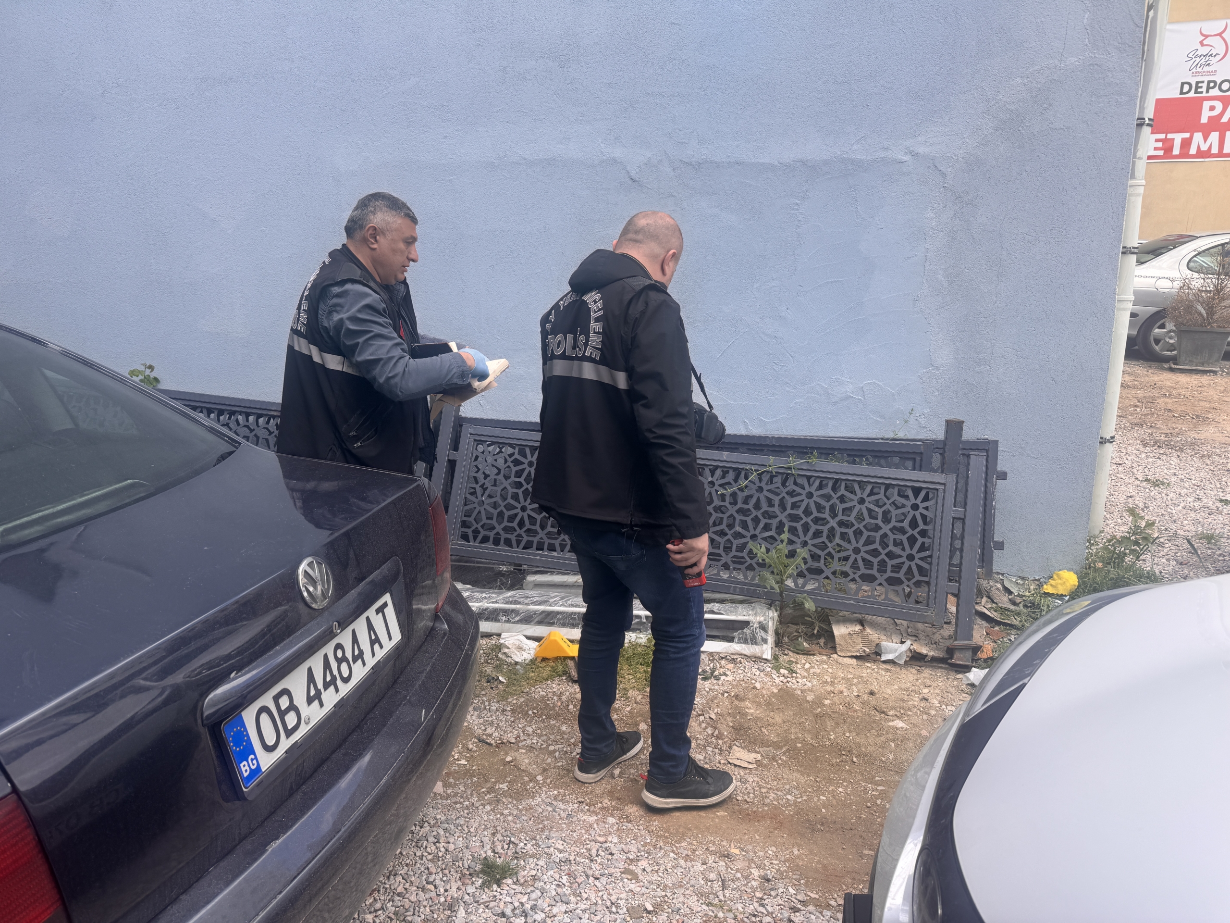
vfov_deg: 56.8
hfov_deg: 71.6
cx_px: 615
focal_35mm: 24
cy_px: 462
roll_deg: -0.2
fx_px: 853
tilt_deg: -13.7
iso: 80
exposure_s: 1/1076
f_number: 1.78
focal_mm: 6.76
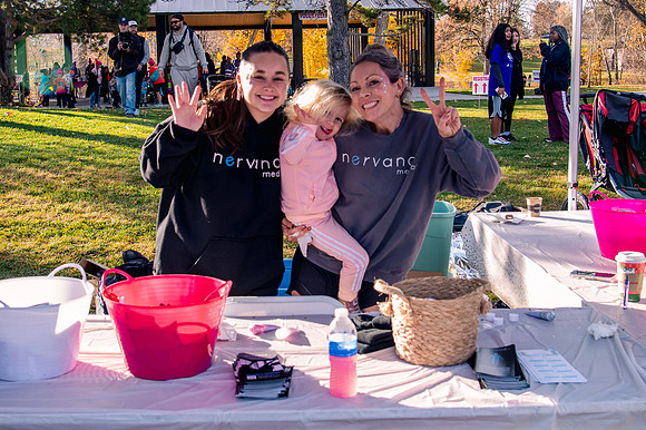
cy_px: 177
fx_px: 888
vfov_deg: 27.2
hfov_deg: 39.9
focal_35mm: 50
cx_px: 289
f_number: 6.3
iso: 800
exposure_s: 1/400
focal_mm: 32
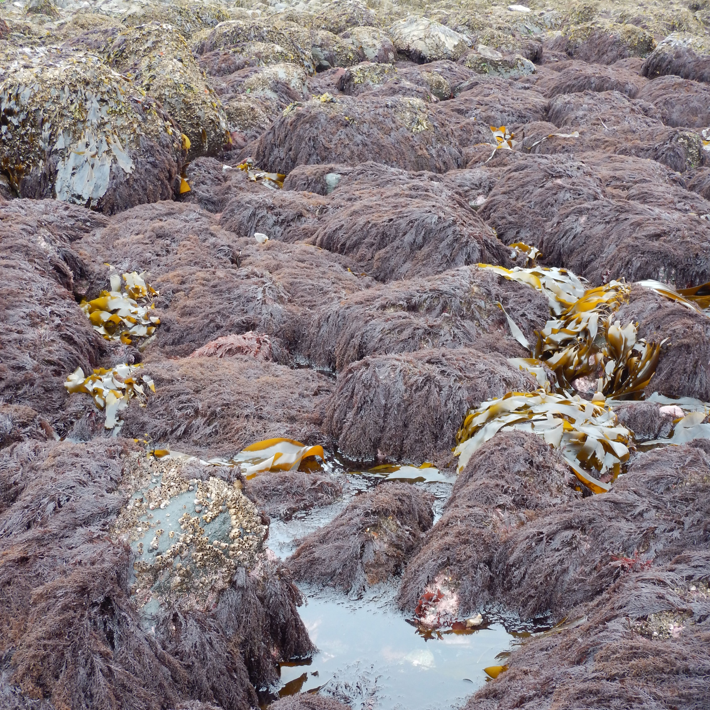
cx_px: 351
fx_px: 1114
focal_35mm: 48
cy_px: 390
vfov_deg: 35.3
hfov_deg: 35.4
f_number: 4.2
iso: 125
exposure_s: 1/30
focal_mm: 7.2
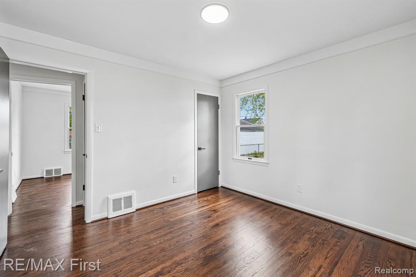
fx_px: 173
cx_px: 208
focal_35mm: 15
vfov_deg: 77.3
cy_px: 138
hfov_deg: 100.4
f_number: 8
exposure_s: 1/30
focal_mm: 10
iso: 320
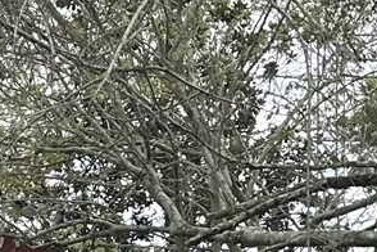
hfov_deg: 11.1
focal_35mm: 174
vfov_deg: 7.4
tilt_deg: -3.2
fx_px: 1822
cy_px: 594
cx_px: -292
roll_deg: +1.0
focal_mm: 6.86
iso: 80
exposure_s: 1/1880
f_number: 1.78
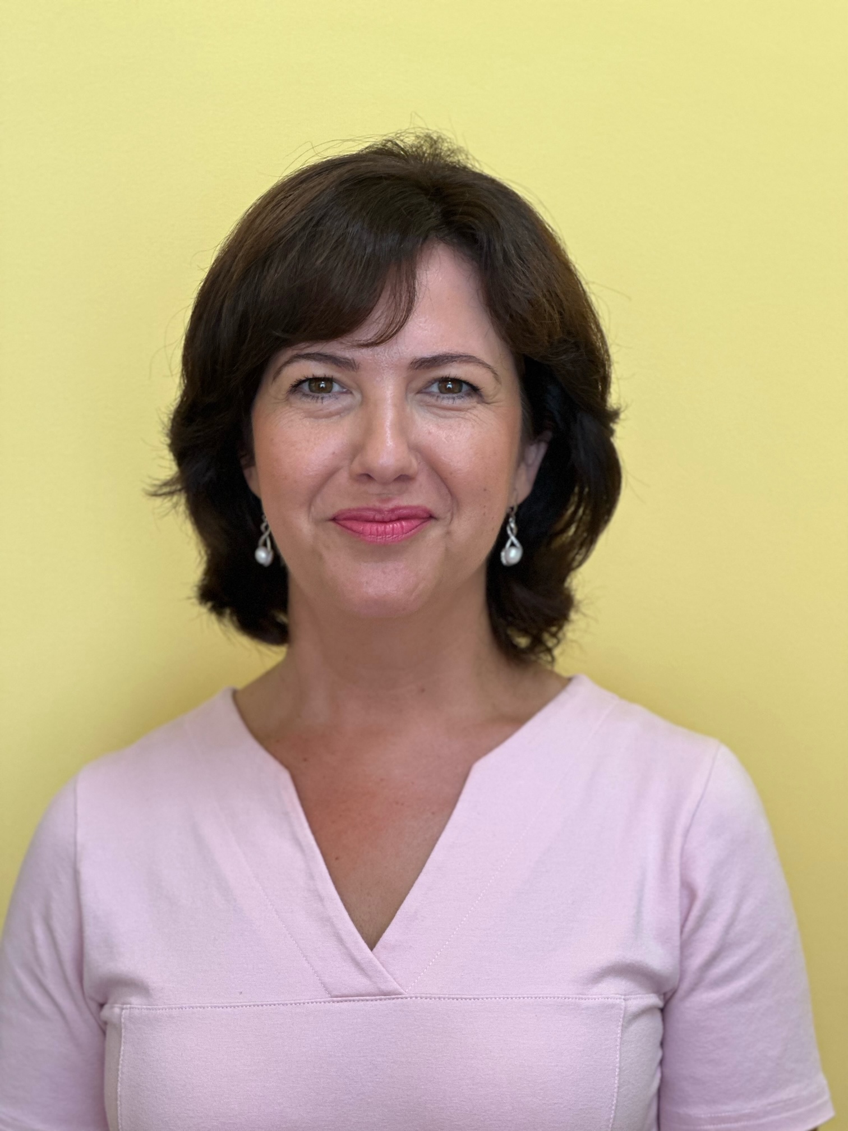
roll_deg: -0.1
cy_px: 566
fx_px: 2515
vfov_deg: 25.3
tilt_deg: -11.1
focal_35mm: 77
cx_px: 424
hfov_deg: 19.1
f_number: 2.8
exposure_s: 1/50
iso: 125
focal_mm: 9
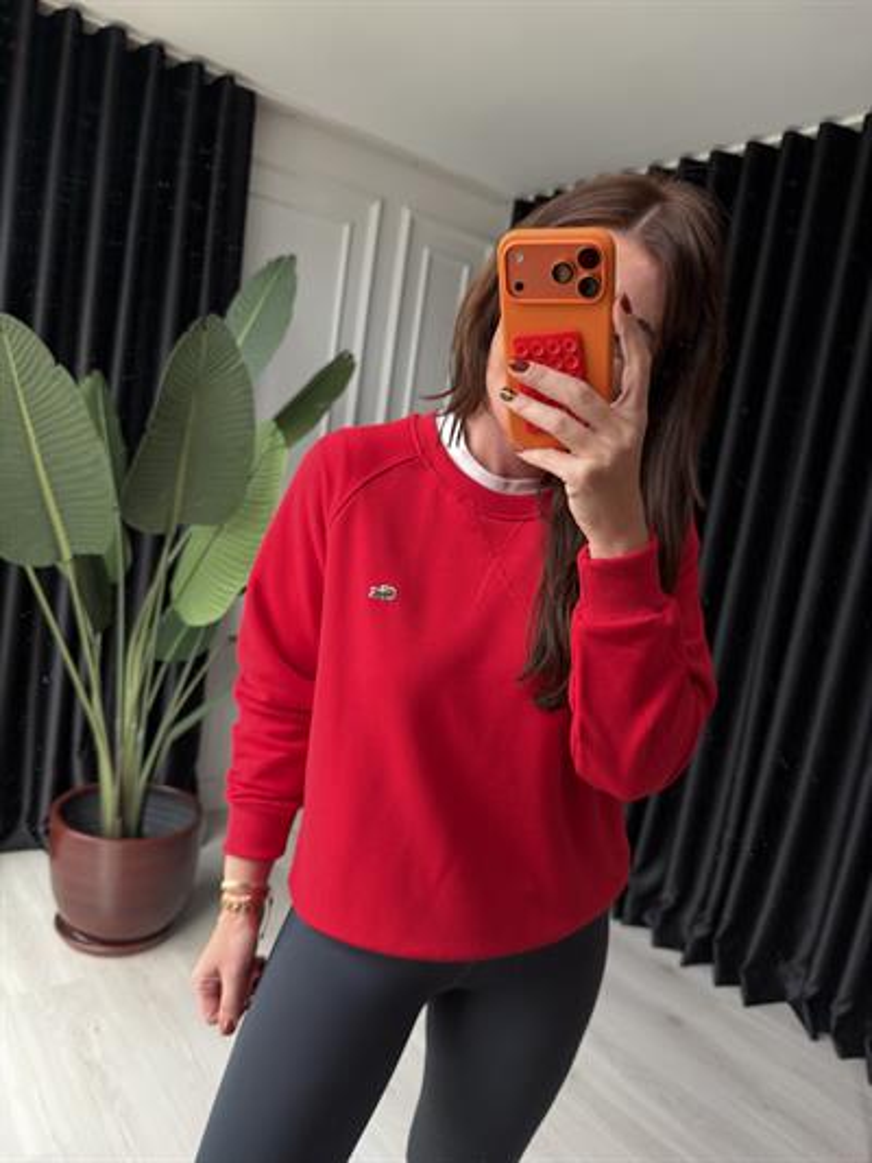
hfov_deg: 56.8
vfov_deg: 71.6
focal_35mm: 24
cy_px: 582
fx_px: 806
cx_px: 436
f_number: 1.78
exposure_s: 1/116
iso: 200
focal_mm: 6.76
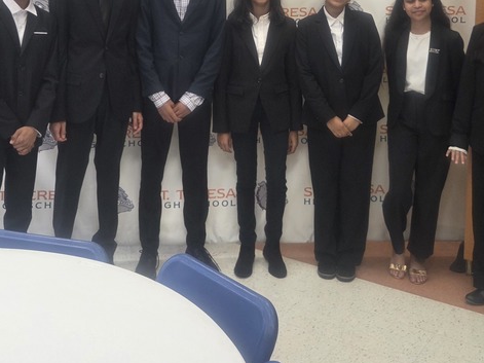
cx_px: 246
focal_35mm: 50
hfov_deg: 38.2
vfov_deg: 27.7
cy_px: 15
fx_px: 699
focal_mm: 5.4
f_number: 1.8
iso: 125
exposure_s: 1/120
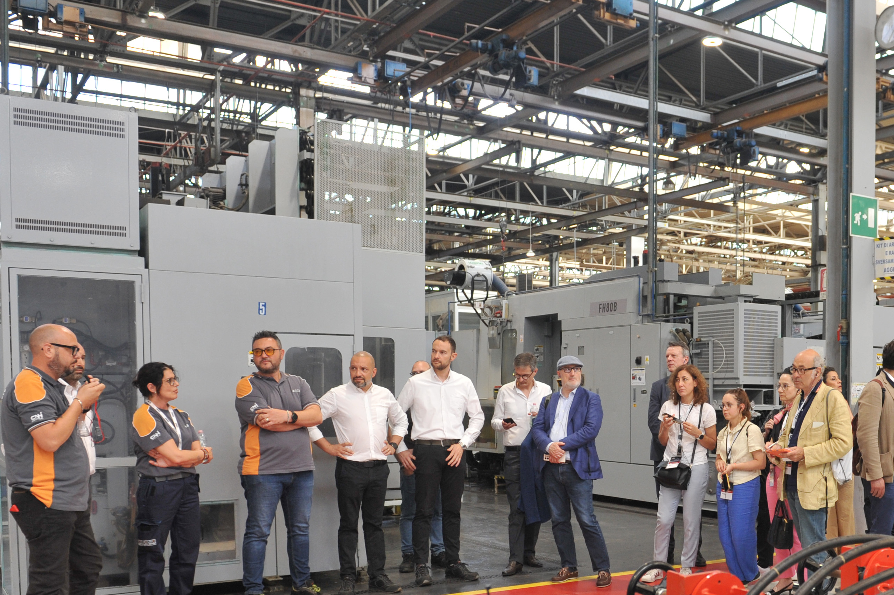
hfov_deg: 46.5
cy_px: 445
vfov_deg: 32.7
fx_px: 993
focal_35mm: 40
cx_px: 685
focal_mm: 24
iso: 1000
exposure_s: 1/125
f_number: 4
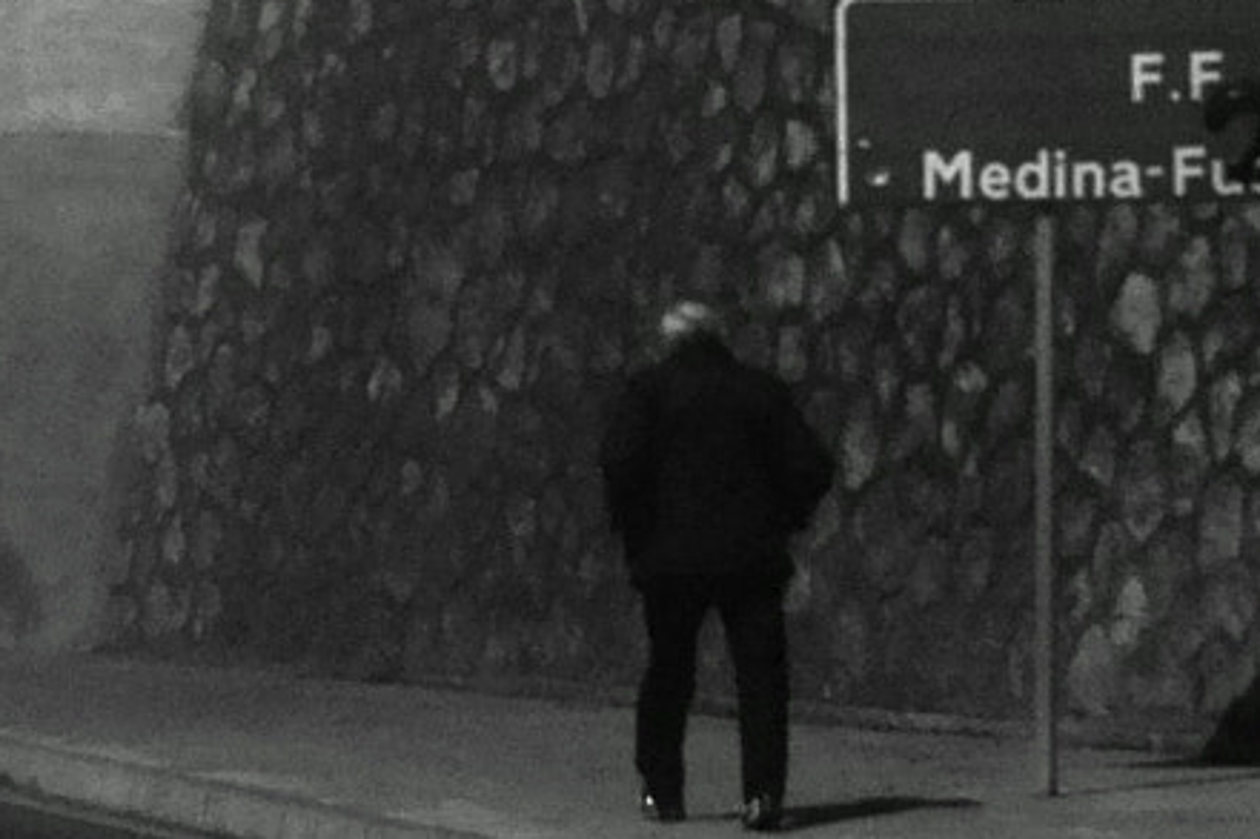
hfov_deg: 7.5
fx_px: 9551
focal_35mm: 273
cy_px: 107
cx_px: 518
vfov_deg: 5.0
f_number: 1.8
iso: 3200
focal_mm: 50
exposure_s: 1/60
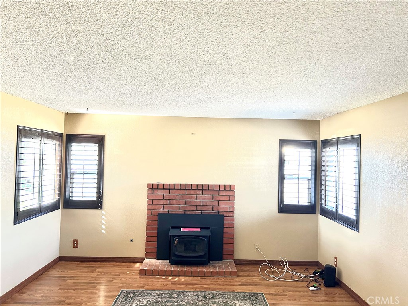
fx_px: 306
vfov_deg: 53.1
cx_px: 204
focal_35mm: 26
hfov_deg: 67.3
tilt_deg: +1.3
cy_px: 153
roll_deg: -0.9
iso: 160
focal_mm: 5.7
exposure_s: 1/60
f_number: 1.5
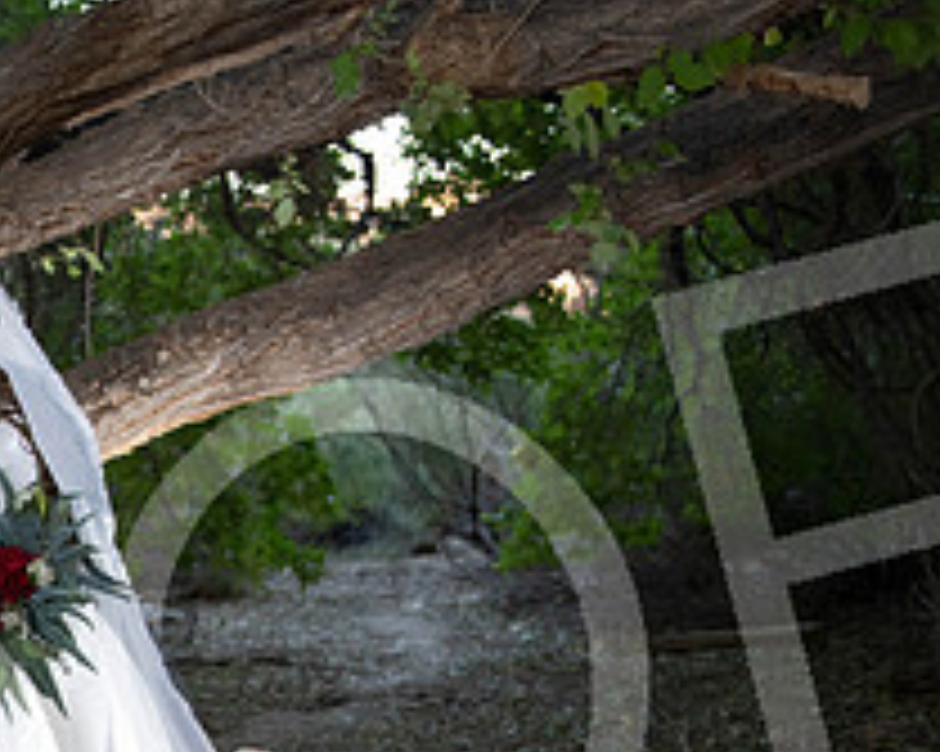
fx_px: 2169
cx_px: -316
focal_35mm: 78
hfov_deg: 21.8
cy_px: 946
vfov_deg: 18.4
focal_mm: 27
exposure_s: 1/160
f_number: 2.8
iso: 800
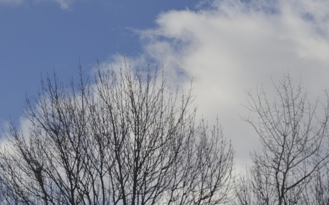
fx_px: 1147
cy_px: 205
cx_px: 264
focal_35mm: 128
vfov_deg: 10.1
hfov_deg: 16.2
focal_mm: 38
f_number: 9
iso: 100
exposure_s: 1/320
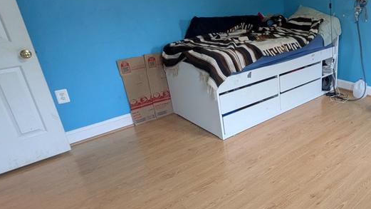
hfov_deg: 59.7
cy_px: 109
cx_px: 292
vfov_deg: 38.9
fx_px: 295
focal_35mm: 30
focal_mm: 1.83
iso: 191
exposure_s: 1/120
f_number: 2.2
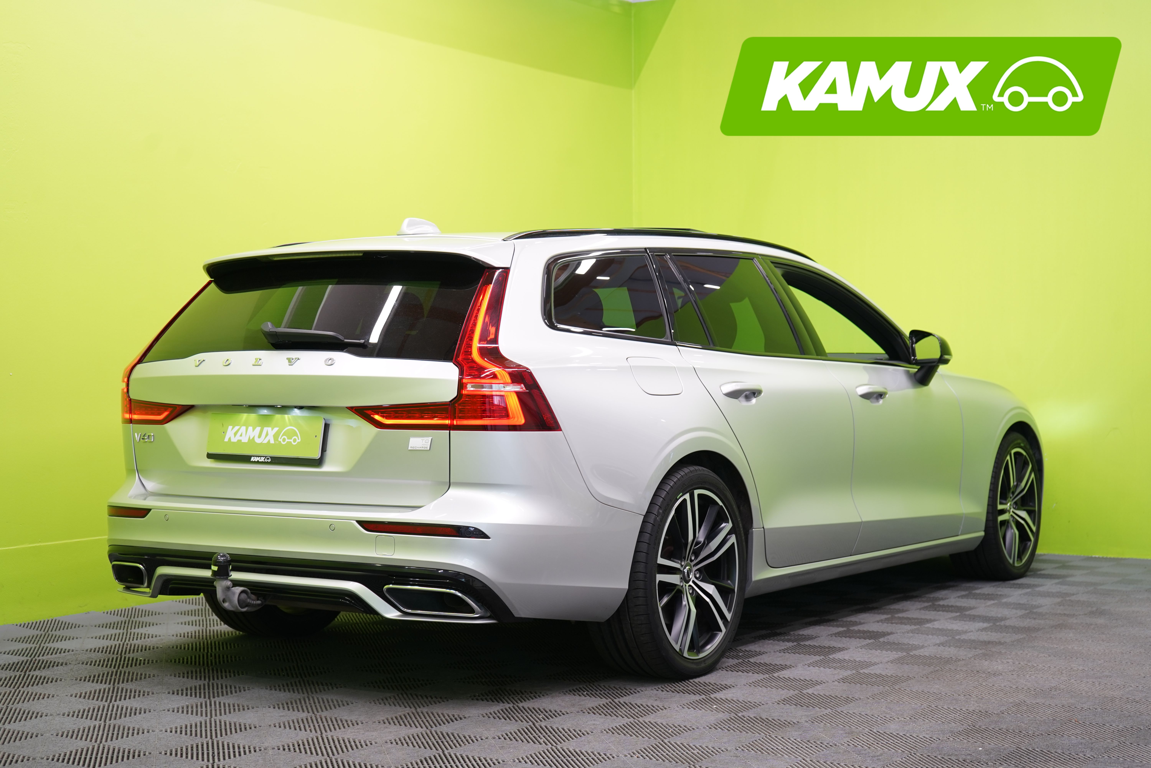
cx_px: 576
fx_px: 1726
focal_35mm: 54
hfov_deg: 36.9
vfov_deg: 25.1
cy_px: 384
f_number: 5
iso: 400
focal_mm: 54
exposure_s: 1/25
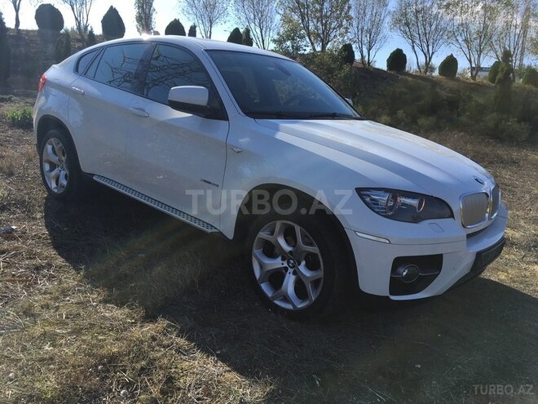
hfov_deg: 61.7
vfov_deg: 48.2
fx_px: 451
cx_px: 269
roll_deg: -3.5
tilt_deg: -8.1
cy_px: 202
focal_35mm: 29
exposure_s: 1/1326
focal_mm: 4.15
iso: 25
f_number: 2.2
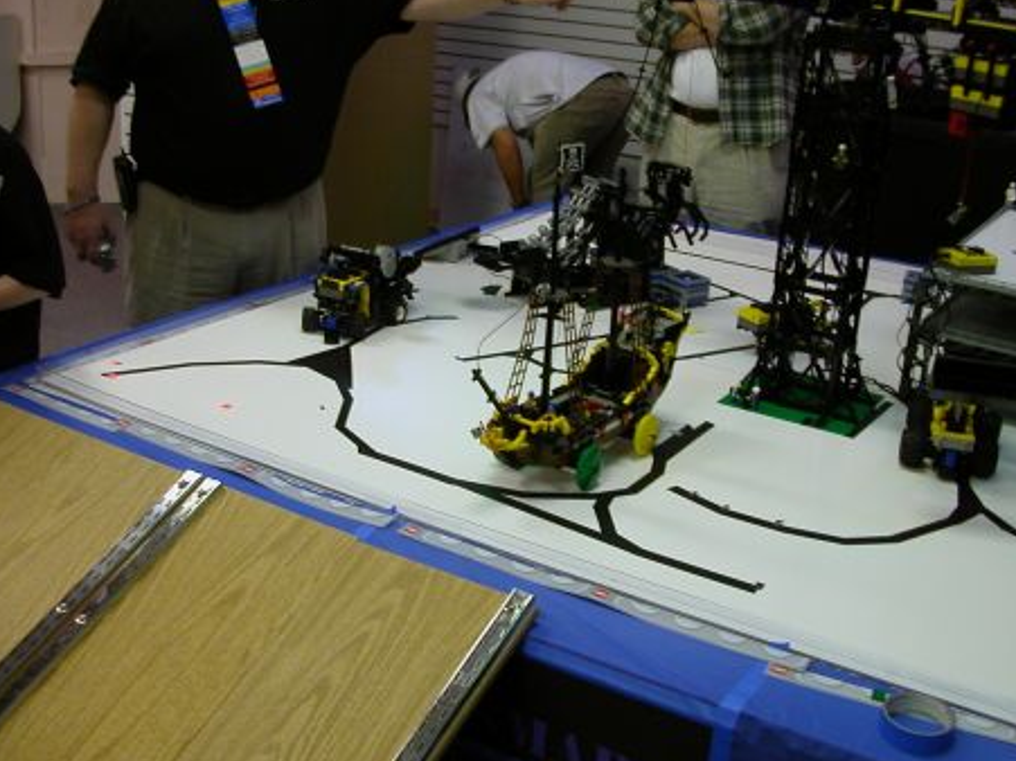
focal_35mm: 41
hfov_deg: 45.8
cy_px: 409
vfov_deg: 35.1
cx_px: 538
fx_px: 1203
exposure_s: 1/12.2
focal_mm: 5.6
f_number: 2.7
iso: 100
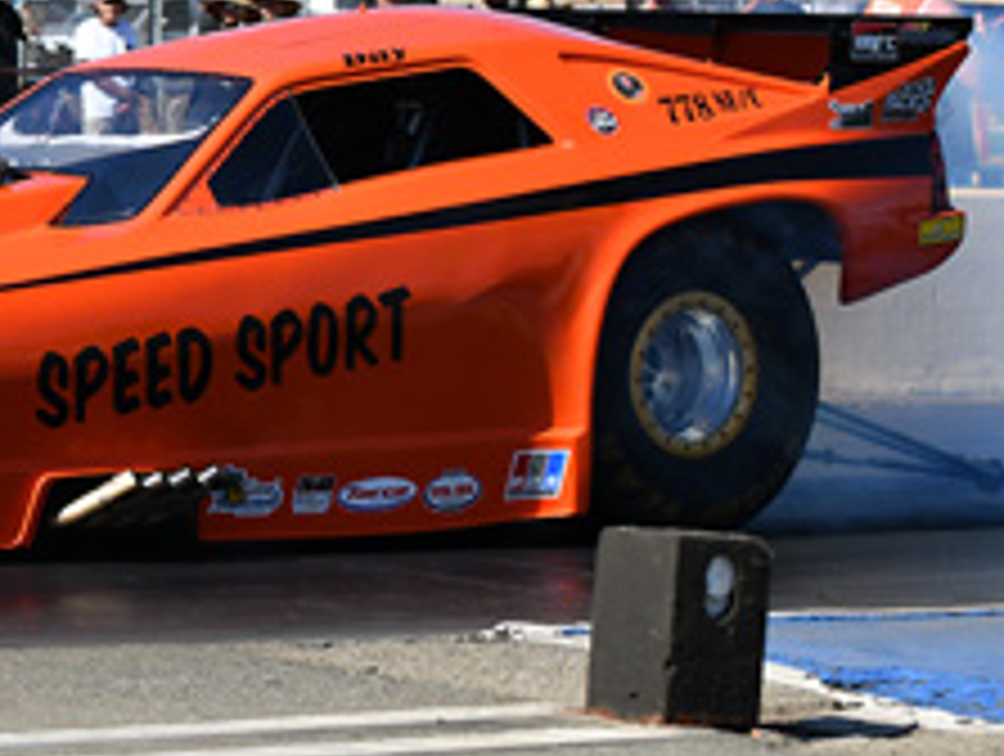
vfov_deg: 6.6
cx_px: 207
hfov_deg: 8.7
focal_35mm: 226
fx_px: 6565
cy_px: 162
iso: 160
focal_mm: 70
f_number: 5.6
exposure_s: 1/1250
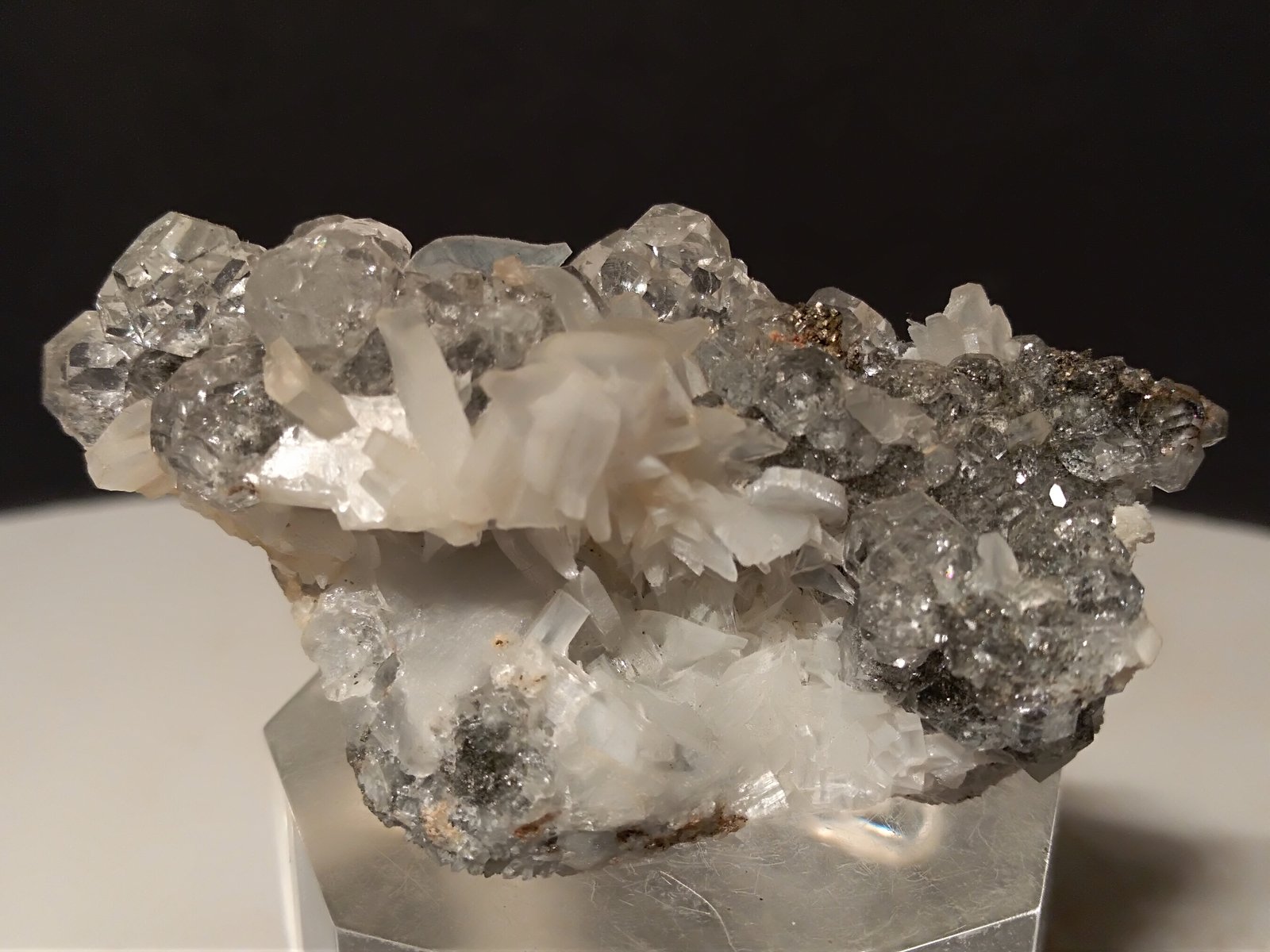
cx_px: 635
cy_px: 476
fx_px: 954
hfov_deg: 67.3
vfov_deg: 53.1
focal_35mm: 26
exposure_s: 1/50
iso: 104
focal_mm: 3.54
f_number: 2
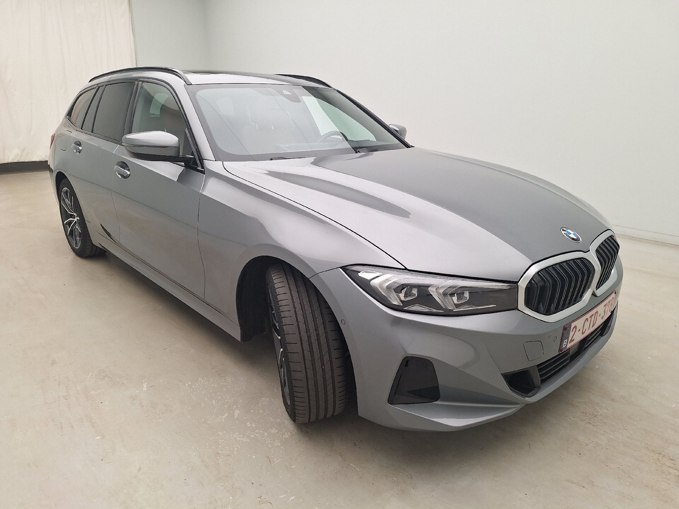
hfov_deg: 73.9
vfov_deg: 58.9
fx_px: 451
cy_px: 254
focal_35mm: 23
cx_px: 340
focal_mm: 5.54
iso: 50
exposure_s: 1/100
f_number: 1.8
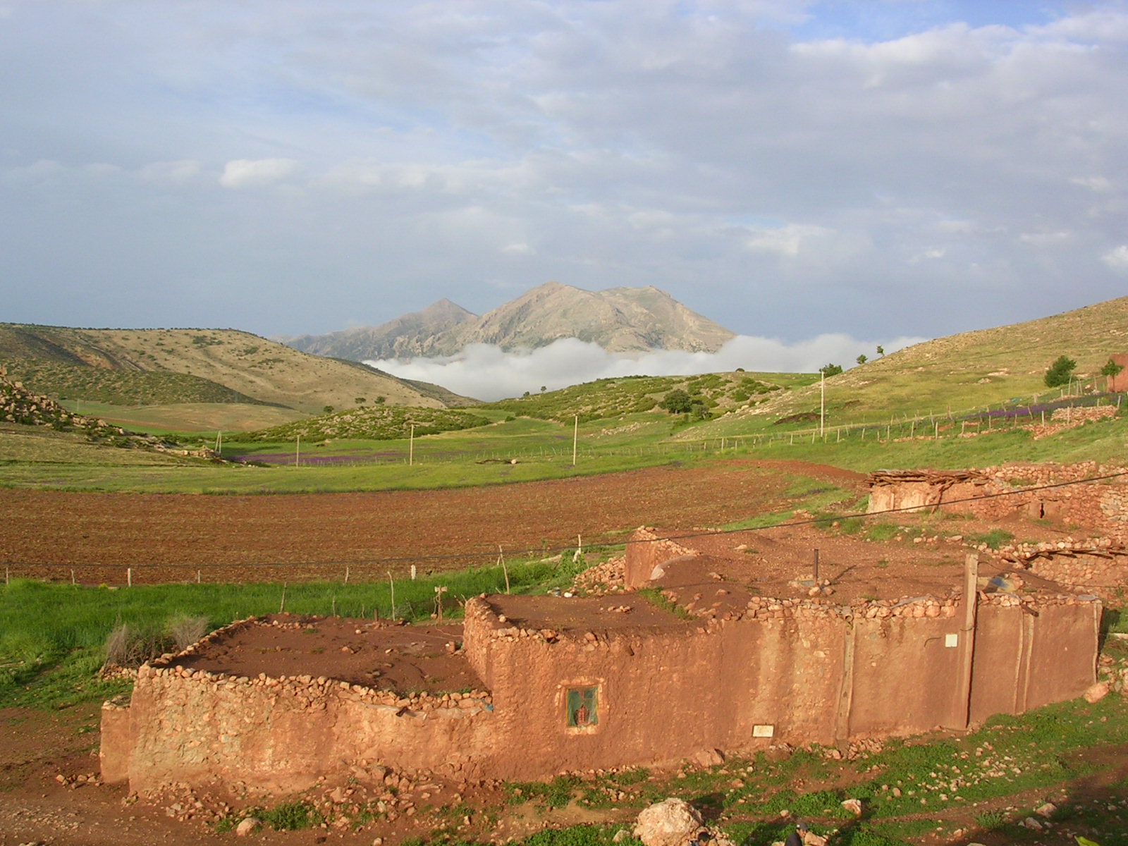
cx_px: 564
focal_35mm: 43
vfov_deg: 33.6
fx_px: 1401
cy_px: 423
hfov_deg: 43.9
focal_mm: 6.6
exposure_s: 1/166
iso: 50
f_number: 5.9
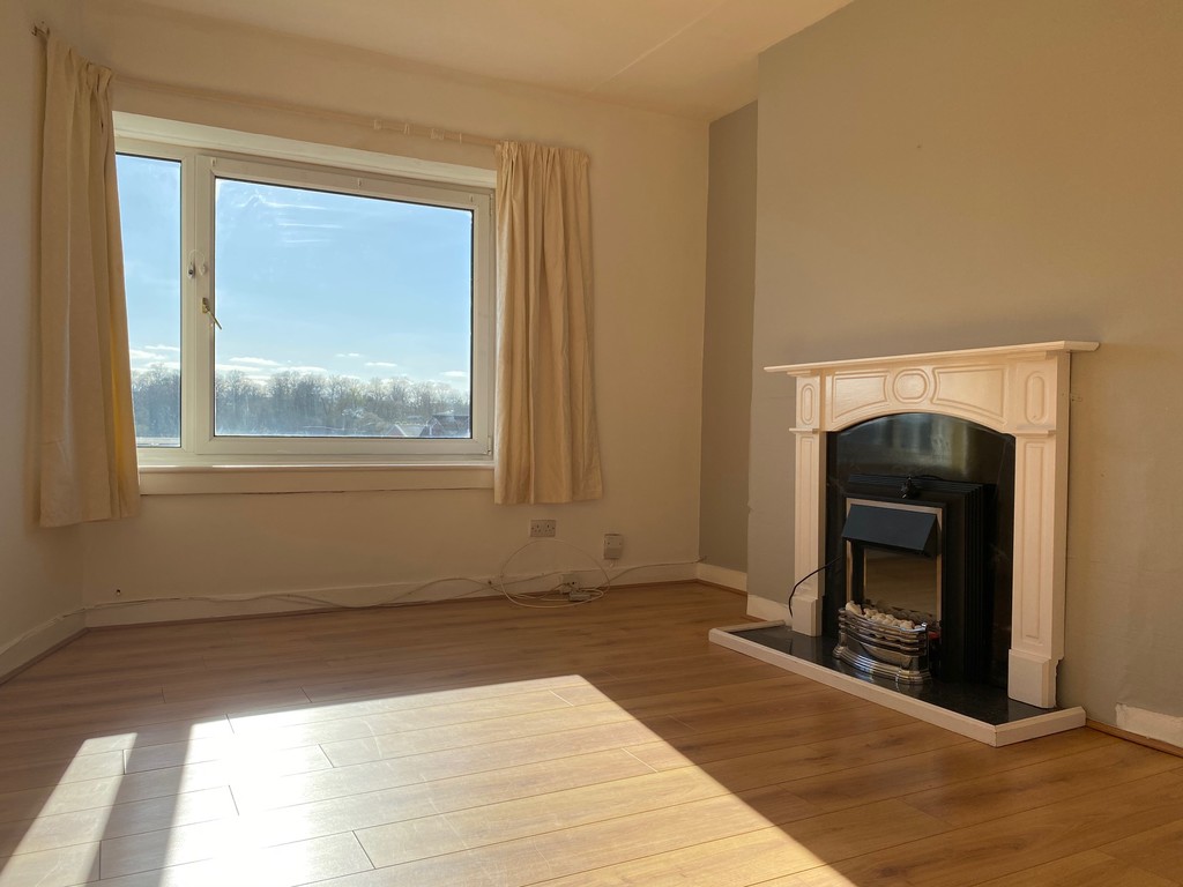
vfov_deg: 53.1
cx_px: 592
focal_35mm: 26
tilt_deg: +1.8
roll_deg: -1.3
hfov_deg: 67.3
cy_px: 444
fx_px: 889
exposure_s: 1/1447
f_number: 1.8
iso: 32
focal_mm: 4.25
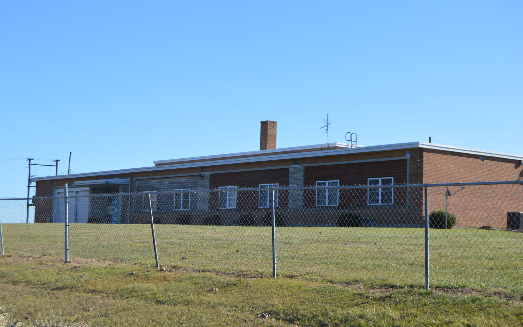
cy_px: 161
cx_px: 259
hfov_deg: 33.0
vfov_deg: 21.0
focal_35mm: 62
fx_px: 884
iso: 100
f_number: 8
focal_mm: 40
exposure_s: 1/250
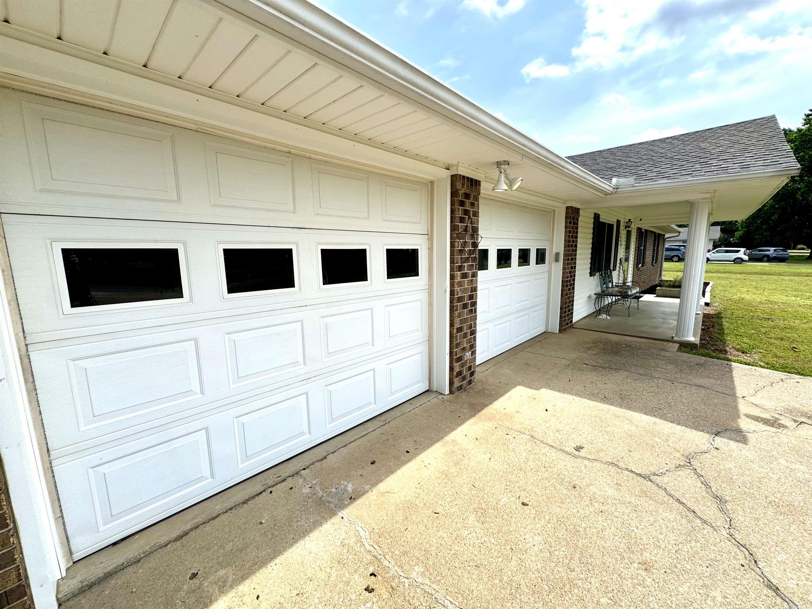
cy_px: 304
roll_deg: +0.4
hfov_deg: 102.1
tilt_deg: -10.1
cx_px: 406
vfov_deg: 85.7
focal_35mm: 14
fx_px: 328
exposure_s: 1/2083
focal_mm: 2.22
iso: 50
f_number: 2.2
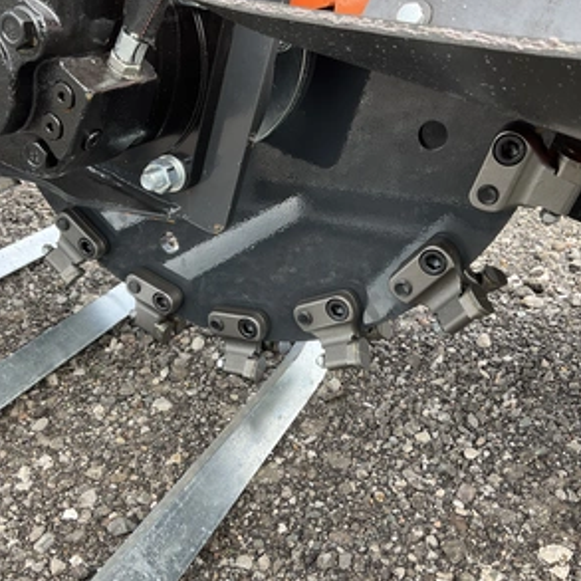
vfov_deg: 47.2
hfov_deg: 47.2
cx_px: 274
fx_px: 665
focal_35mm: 35
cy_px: 288
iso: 20
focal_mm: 3
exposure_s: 1/139
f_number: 1.8
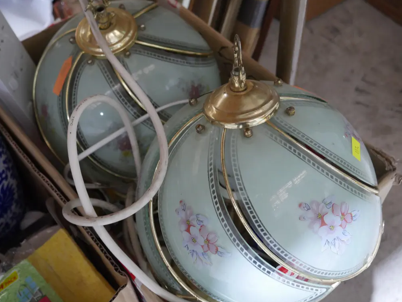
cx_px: 197
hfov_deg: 43.8
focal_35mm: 43
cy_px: 152
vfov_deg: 33.6
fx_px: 500
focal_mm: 21
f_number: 4.6
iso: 2000
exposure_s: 1/60
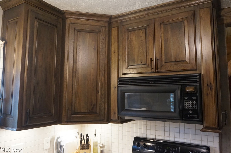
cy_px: 76
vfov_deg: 43.5
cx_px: 116
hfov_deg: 62.0
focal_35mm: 30
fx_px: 192
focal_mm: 20
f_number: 4
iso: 3200
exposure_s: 1/160
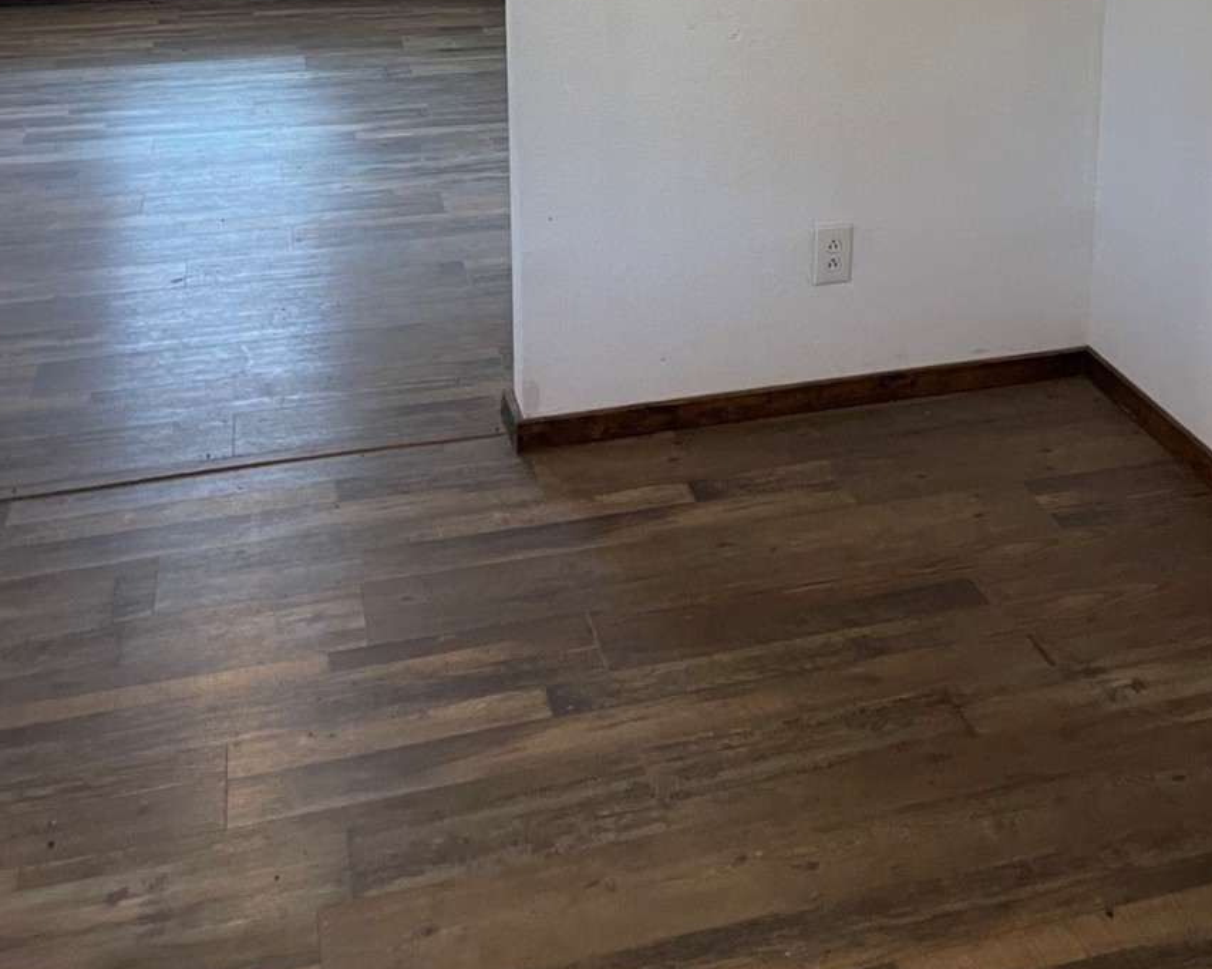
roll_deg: -0.9
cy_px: -21
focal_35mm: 44
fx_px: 1578
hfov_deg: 41.5
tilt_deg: -10.1
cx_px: 797
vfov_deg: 31.3
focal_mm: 5.1
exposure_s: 1/60
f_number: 1.6
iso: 320
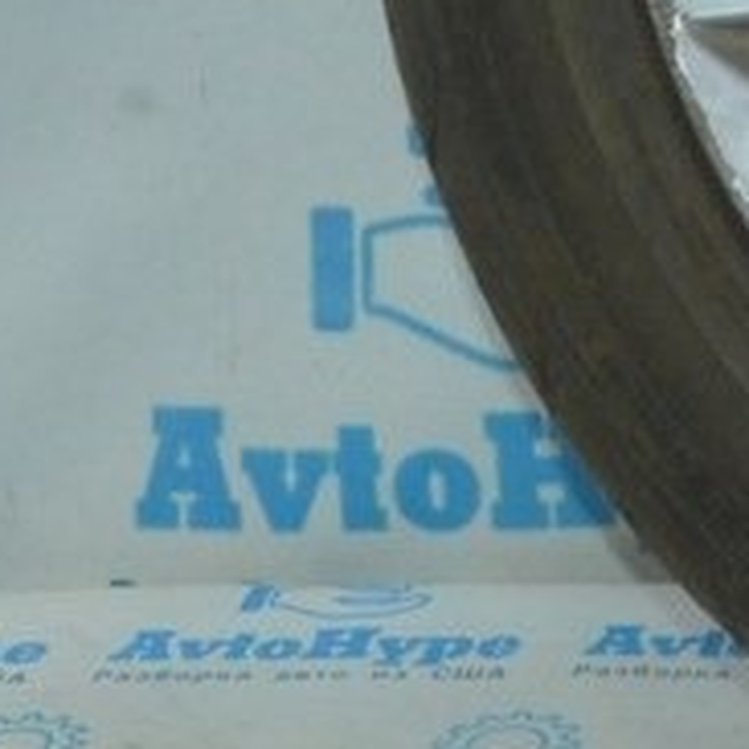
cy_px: -211
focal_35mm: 185
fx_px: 4529
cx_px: 1617
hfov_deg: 8.8
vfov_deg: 9.3
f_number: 16
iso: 2500
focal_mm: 26
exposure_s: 1/50
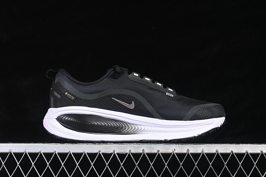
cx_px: 133
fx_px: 554
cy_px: 88
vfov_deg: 18.2
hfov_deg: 27.0
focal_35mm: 75
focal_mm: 50
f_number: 6.3
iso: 160
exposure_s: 1/60
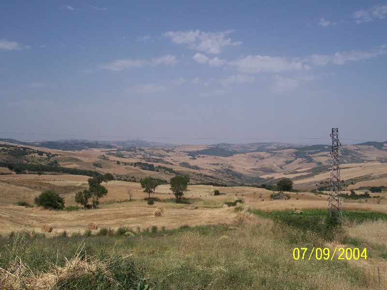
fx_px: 425
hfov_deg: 49.0
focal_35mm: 38
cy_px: 145
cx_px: 194
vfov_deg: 37.7
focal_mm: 8
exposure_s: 1/1000
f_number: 4.8
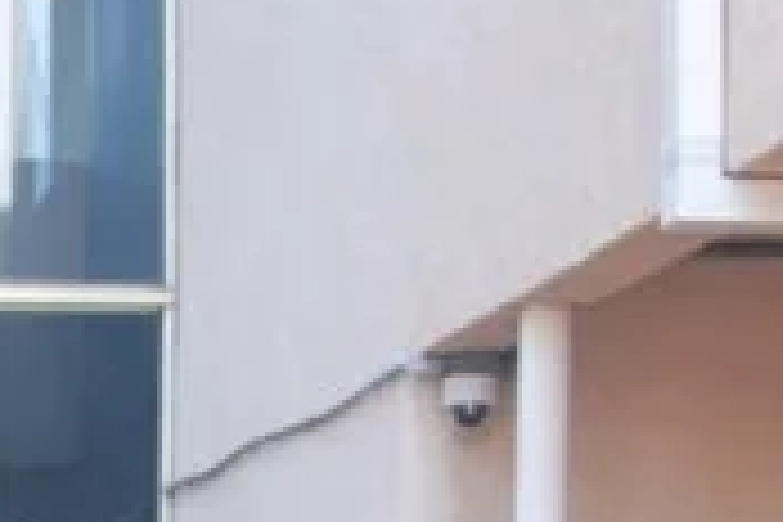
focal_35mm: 137
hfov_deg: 13.6
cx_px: -569
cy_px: 994
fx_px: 2988
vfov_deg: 9.4
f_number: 5
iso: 200
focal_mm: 19
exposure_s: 1/100
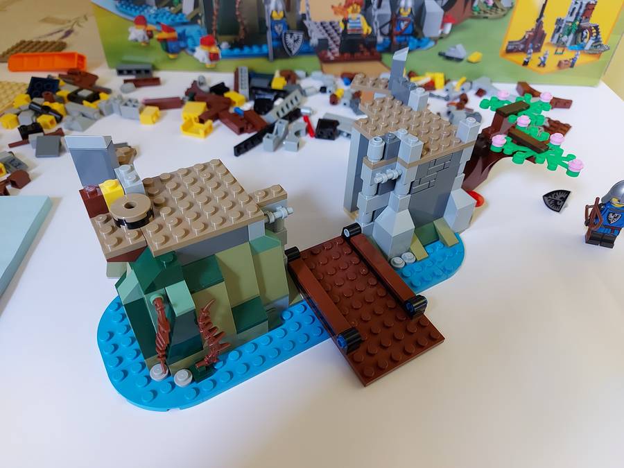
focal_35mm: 24
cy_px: 234
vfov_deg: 56.8
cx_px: 312
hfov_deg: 71.6
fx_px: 433
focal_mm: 5.23
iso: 200
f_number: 1.8
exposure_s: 1/33
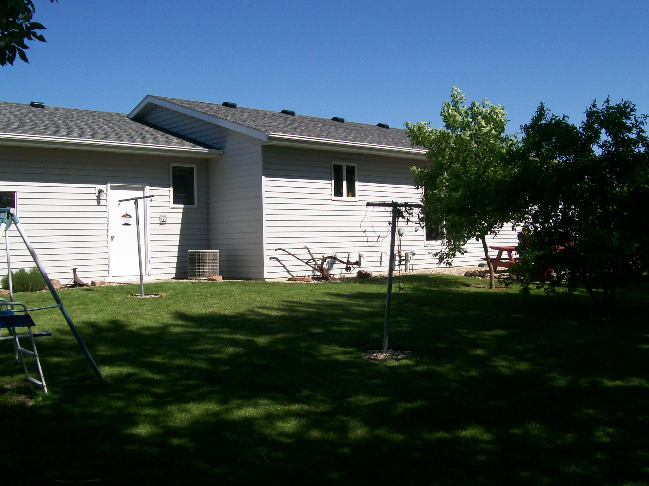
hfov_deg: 50.1
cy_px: 249
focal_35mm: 37
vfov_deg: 38.7
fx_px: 694
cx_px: 328
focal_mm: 6
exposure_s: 1/718
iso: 80
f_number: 4.8
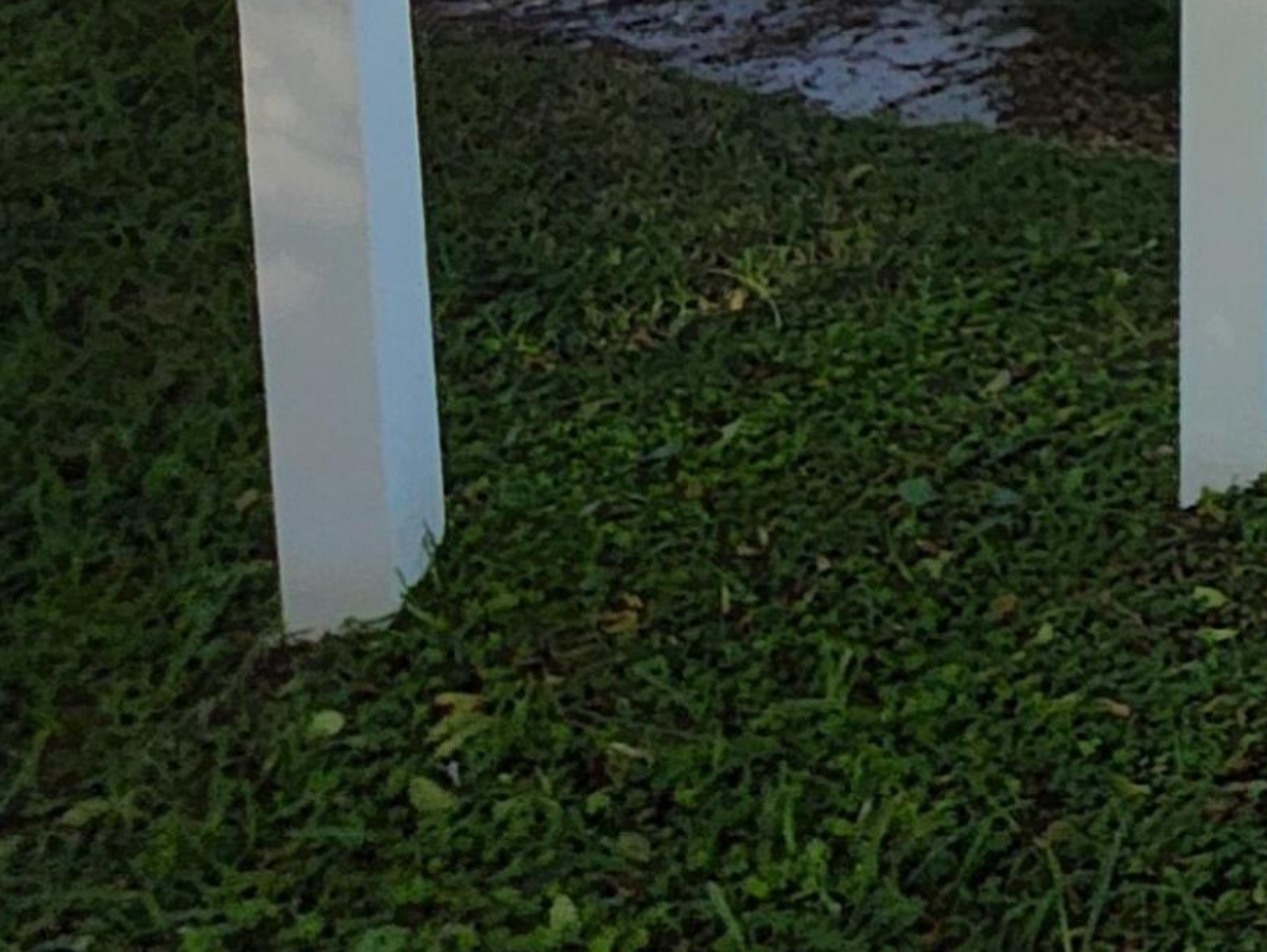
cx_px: 1979
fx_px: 1575
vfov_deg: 24.6
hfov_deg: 27.2
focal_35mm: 43
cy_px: -538
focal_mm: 1.13
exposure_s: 1/432
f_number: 2.2
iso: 32
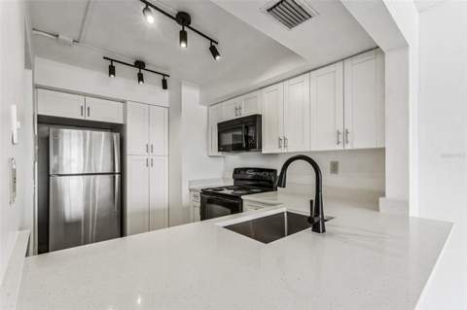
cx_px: 234
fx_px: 207
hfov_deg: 96.8
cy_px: 155
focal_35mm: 16
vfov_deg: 73.6
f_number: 8
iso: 1600
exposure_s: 1/125
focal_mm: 16
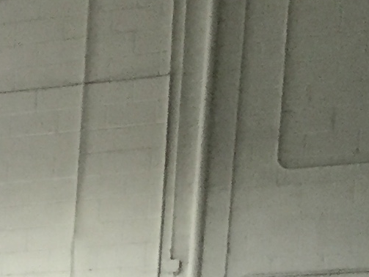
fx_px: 2005
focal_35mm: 188
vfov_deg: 7.0
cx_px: -745
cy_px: 852
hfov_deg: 8.7
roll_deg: -0.1
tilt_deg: -9.6
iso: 200
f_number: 2.2
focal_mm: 4.15
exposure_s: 1/30
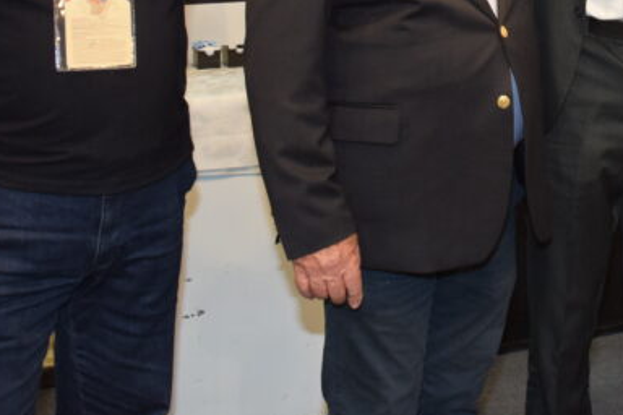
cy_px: -58
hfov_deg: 26.7
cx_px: 605
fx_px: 1246
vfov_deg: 18.1
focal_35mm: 72
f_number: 3.5
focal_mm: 18
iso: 1100
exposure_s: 1/60
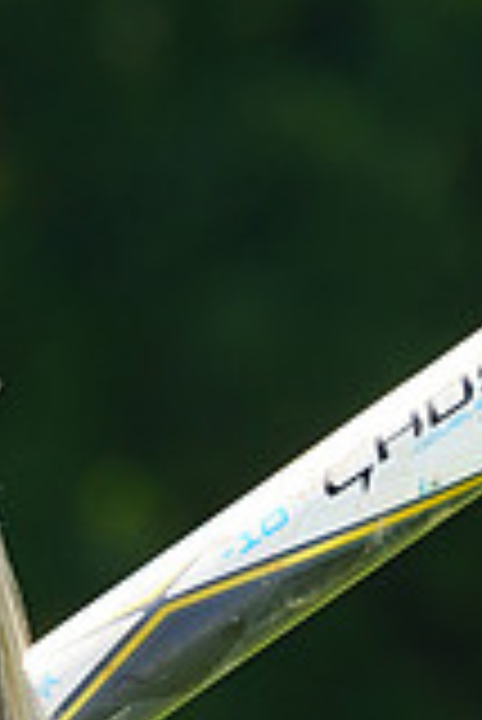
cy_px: 963
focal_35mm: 1074
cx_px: -117
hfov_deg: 1.3
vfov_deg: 1.9
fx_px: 21521
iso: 200
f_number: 9
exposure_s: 1/200
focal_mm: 297
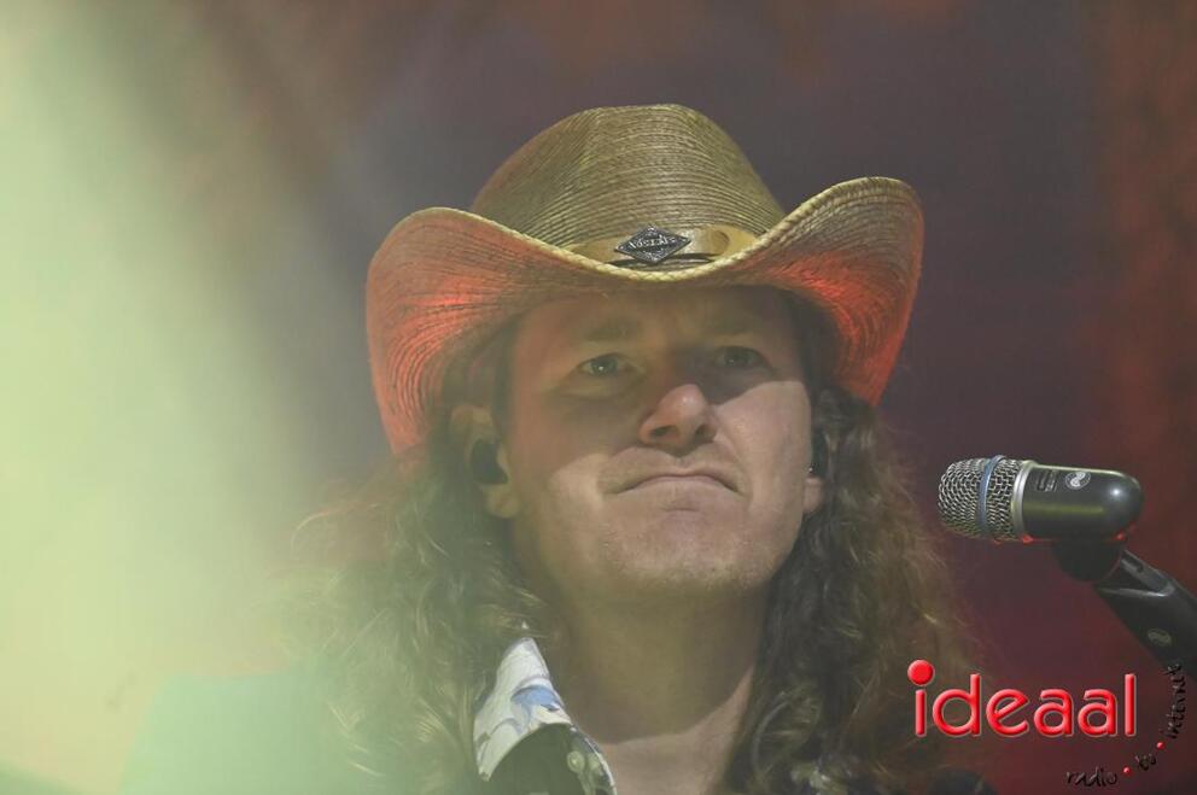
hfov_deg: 5.2
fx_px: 13285
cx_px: 598
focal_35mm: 400
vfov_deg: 3.4
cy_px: 398
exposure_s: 1/400
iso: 8000
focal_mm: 400
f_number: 5.6
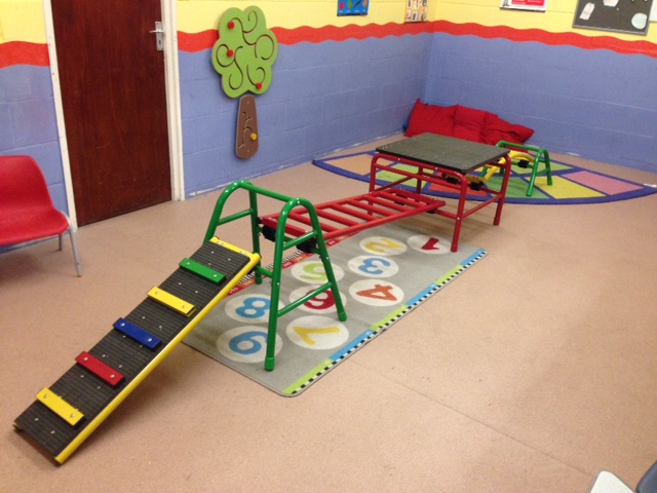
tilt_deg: -25.1
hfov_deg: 55.4
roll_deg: -3.5
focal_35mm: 33
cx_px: 328
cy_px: 246
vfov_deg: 42.9
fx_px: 626
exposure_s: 1/20
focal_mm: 4.12
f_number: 2.4
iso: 250
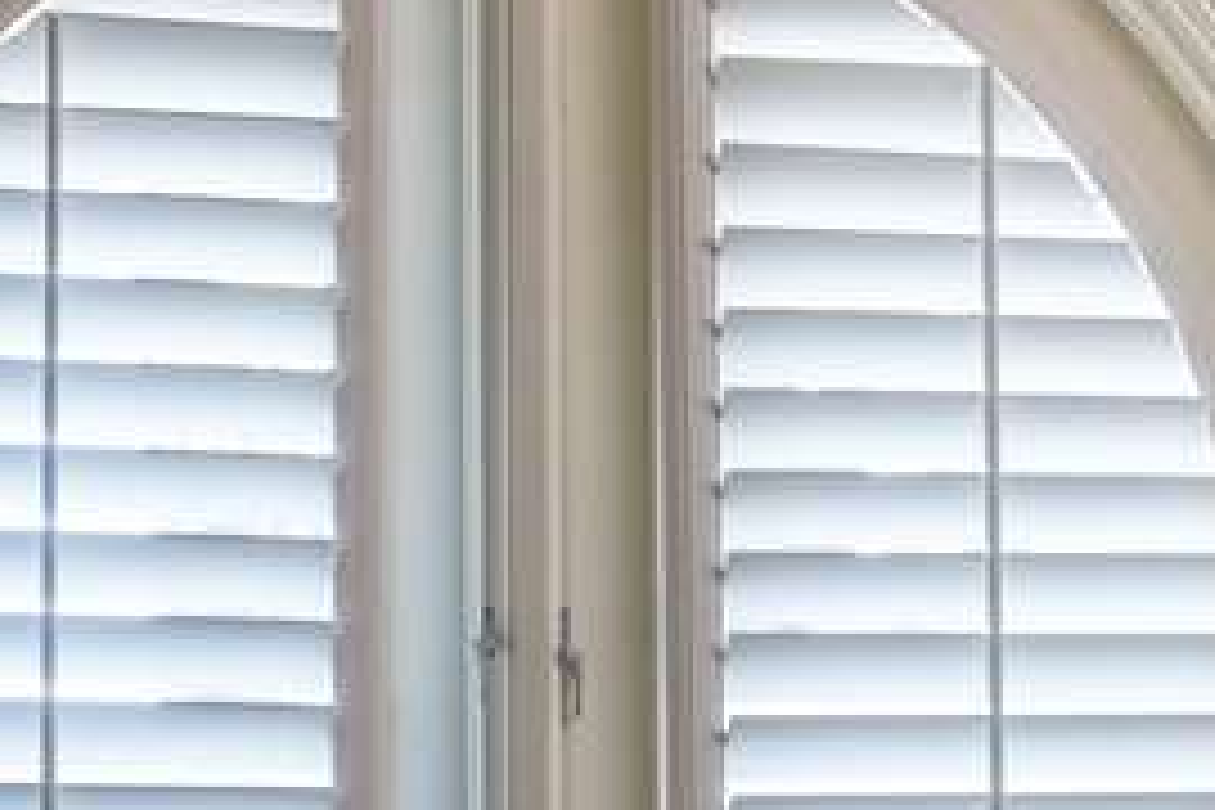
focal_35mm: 125
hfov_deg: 16.4
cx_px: 747
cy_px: 1064
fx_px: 4218
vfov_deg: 10.7
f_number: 8
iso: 100
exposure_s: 4
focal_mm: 33
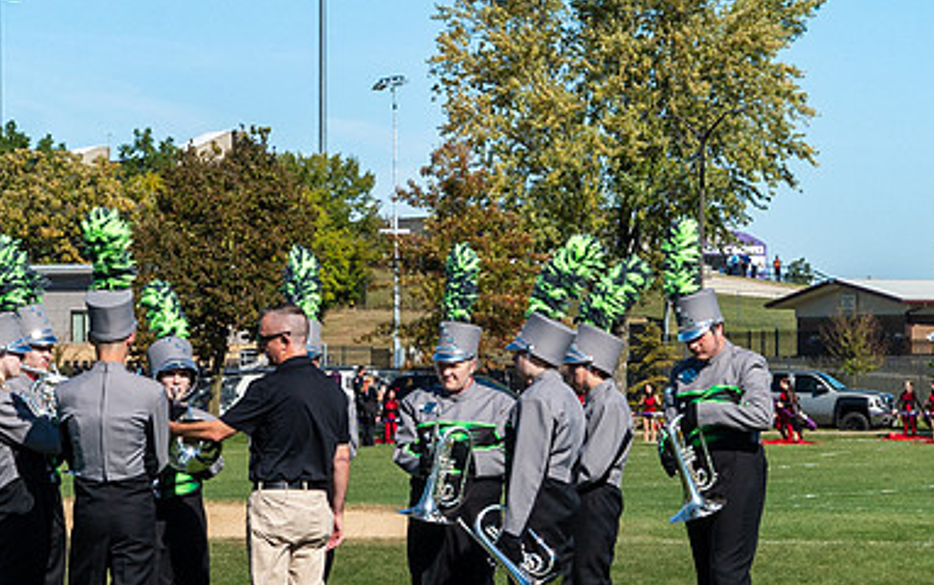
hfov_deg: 9.4
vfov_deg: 5.9
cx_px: 538
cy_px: 465
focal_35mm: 222
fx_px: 5655
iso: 320
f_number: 10
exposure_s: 1/1000
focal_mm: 70
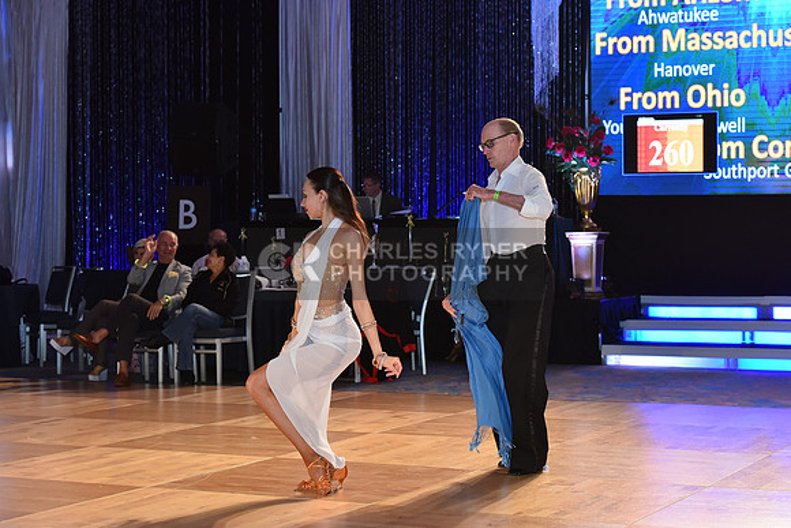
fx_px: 1714
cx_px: 396
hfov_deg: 26.0
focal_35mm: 78
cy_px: 264
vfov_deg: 17.5
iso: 2000
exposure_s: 1/250
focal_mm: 78
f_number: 4.5
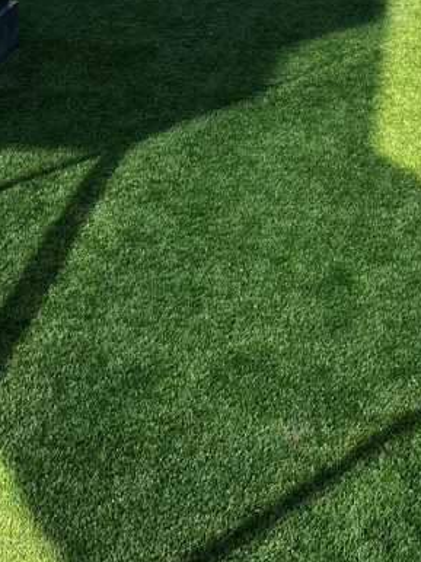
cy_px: -54
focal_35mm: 69
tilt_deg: -12.9
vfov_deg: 26.1
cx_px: 252
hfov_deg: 21.3
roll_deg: +0.0
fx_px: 1120
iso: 32
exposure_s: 1/1927
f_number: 1.8
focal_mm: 4.25
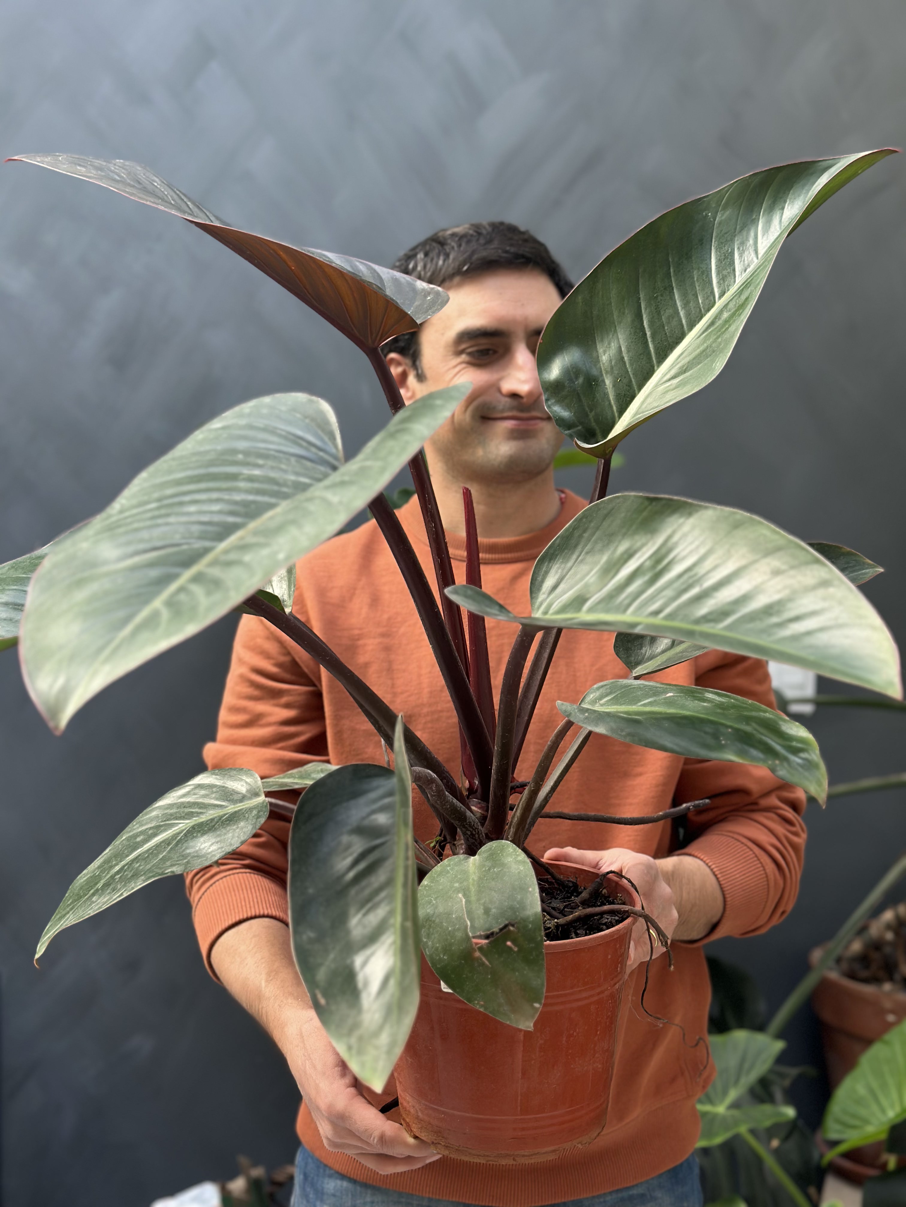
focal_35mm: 48
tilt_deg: -3.9
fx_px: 1675
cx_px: 453
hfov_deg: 30.3
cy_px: 604
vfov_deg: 39.7
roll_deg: -1.5
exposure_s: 1/121
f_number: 1.78
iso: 100
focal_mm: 6.86
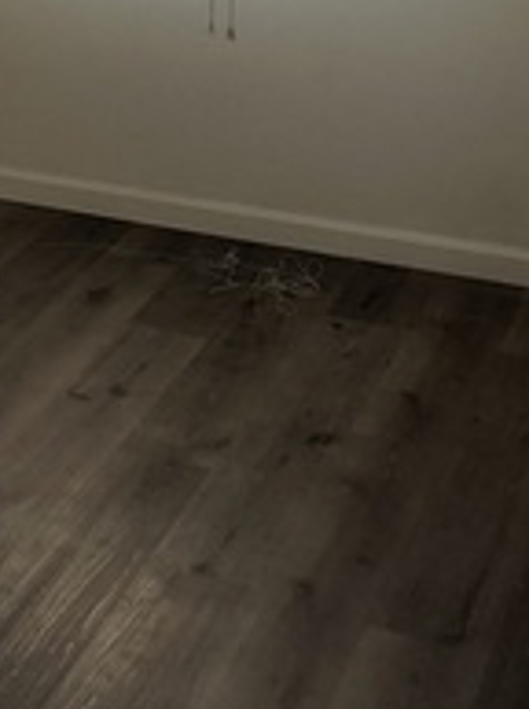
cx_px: -312
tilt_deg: -10.8
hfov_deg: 14.0
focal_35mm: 97
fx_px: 1983
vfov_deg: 19.3
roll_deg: -0.1
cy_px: -101
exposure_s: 1/120
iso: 64
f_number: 1.8
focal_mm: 4
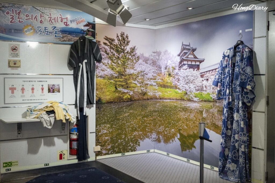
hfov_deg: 47.4
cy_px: 92
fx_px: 313
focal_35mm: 41
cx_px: 138
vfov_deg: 32.6
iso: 8000
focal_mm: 41
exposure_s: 1/160
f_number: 5
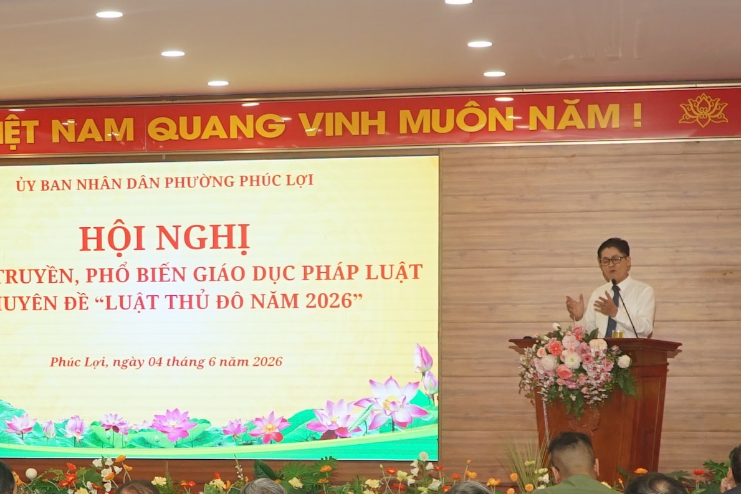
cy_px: 435
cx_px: 252
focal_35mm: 82
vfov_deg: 16.5
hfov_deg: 24.6
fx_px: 1688
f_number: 4
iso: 400
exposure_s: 1/100
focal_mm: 26
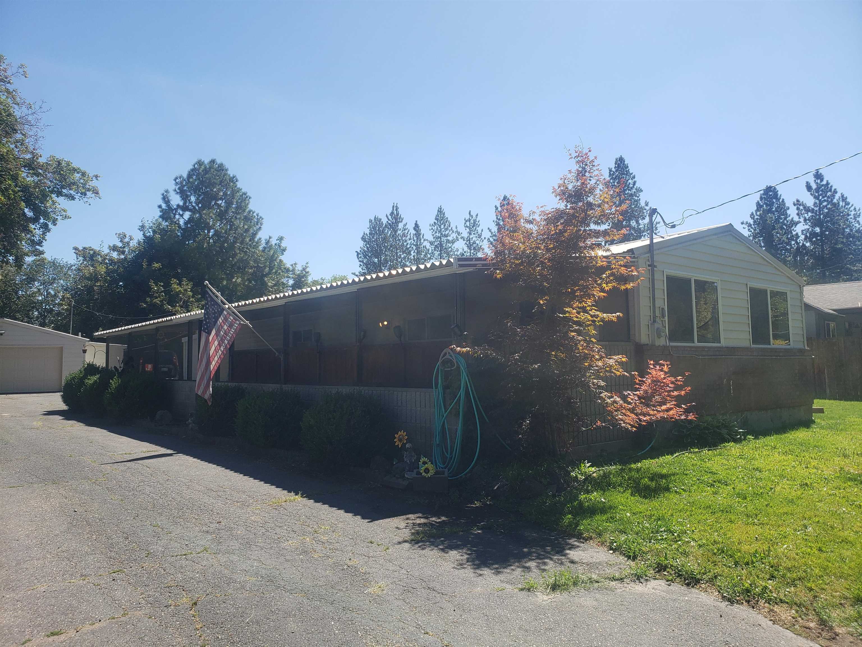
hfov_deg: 67.3
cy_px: 324
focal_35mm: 26
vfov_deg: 53.1
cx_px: 431
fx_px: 647
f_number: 2.4
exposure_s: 1/1036
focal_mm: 4.3
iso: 50
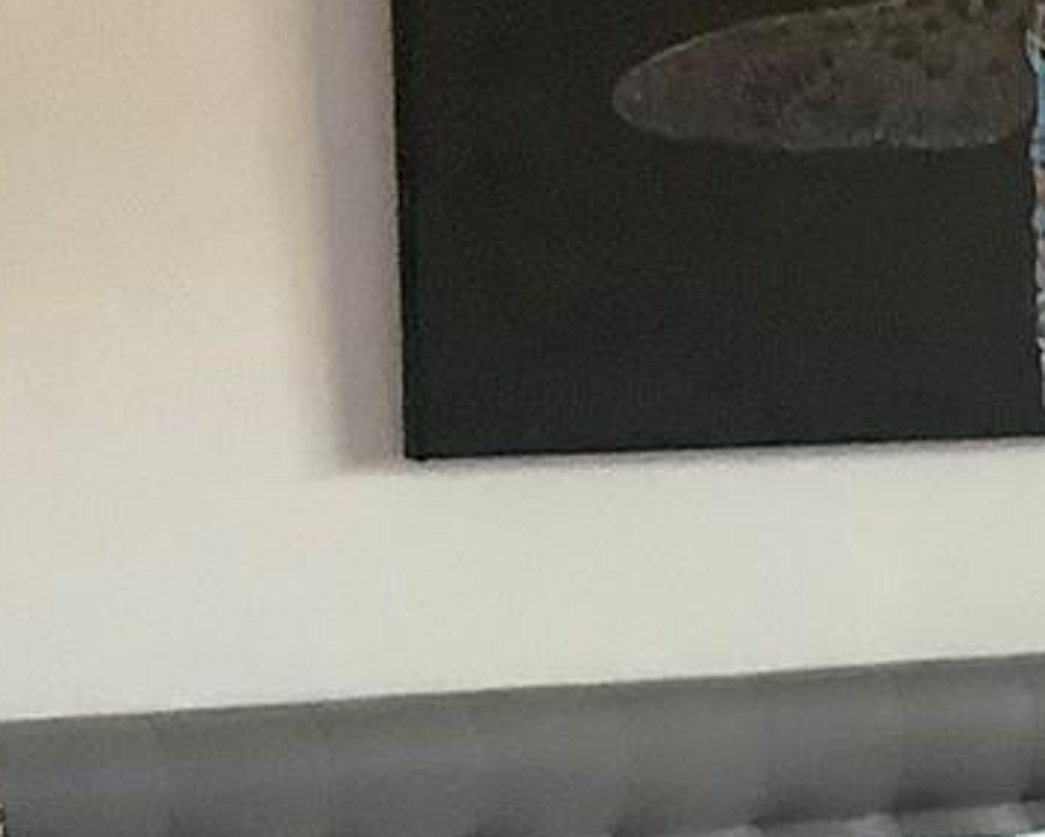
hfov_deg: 13.6
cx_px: 1415
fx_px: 4207
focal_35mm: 136
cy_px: 828
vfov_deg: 11.3
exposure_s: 1/60
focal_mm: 3.3
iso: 320
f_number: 2.4
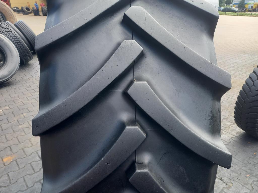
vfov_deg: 54.9
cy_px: 96
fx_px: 186
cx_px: 129
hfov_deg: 69.4
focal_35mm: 25
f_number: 1.8
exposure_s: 1/144
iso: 50
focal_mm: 4.65
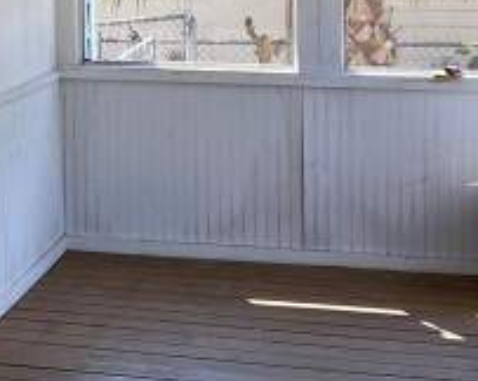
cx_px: -66
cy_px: -59
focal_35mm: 100
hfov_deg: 18.4
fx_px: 1413
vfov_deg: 14.9
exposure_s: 1/300
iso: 32
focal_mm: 4.25
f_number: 1.8
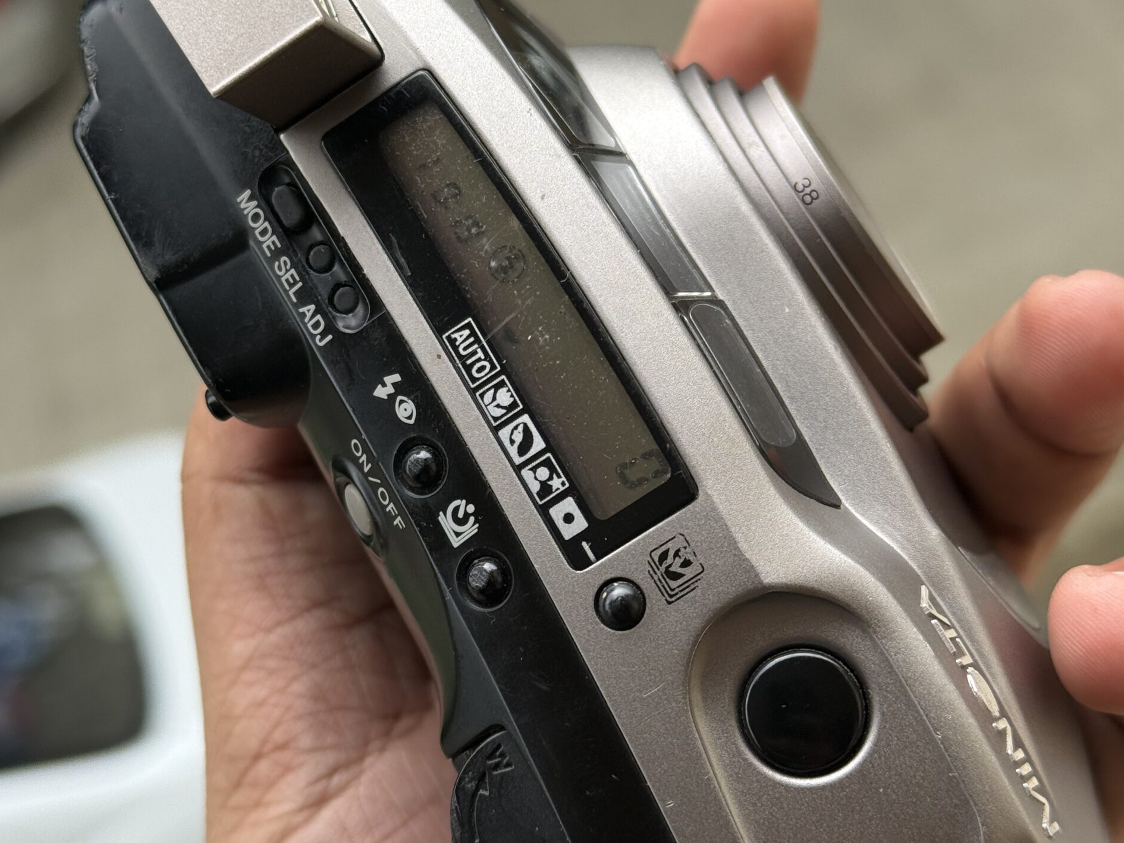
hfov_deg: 29.8
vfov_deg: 22.5
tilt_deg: -41.1
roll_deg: +23.5
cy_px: 312
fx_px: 2111
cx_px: 558
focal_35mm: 65
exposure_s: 1/895
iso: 64
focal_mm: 6.76
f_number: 1.78
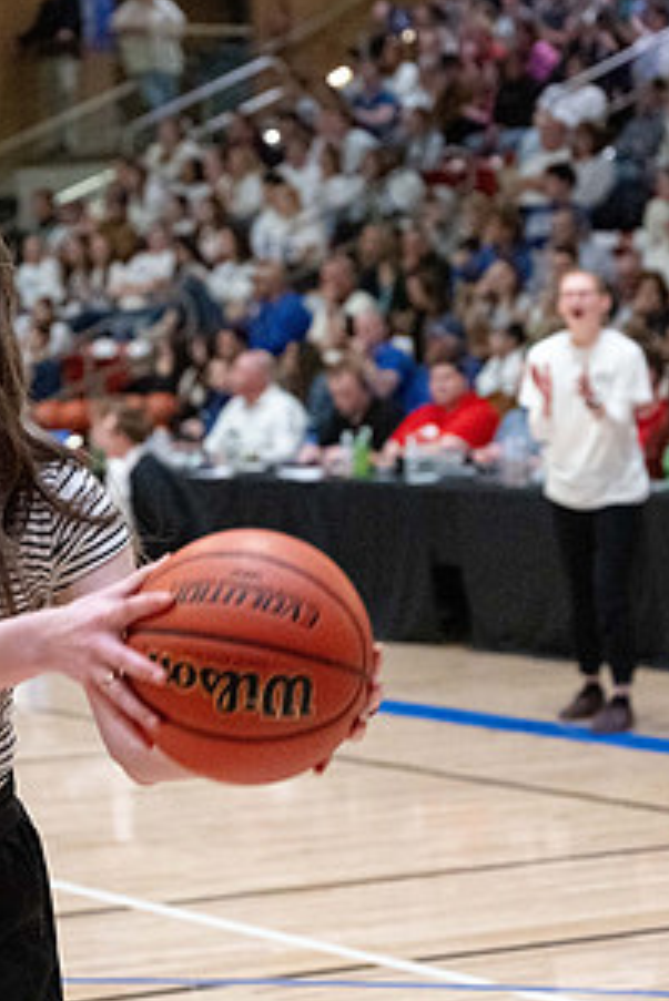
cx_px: 240
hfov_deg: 10.2
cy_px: 387
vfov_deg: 15.2
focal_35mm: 135
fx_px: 3759
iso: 8000
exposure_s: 1/500
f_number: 4
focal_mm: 70
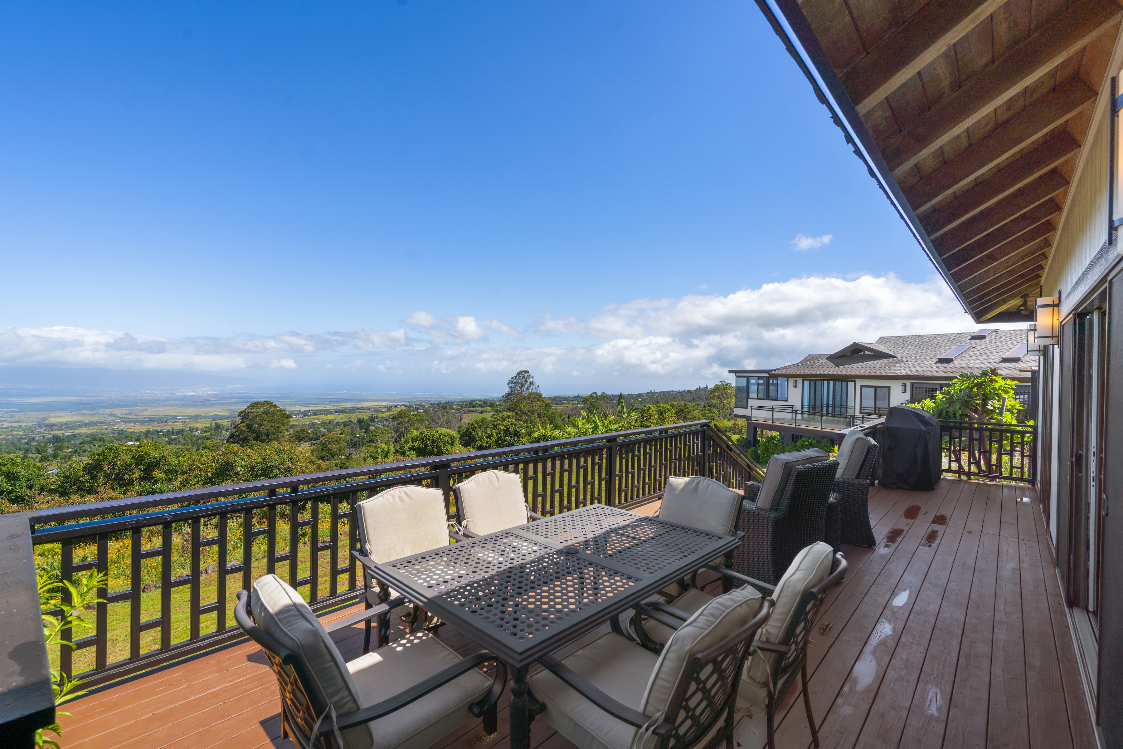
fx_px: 499
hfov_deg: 96.7
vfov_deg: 73.7
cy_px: 374
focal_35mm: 16
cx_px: 562
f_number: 8
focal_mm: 16
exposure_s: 1/250
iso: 100
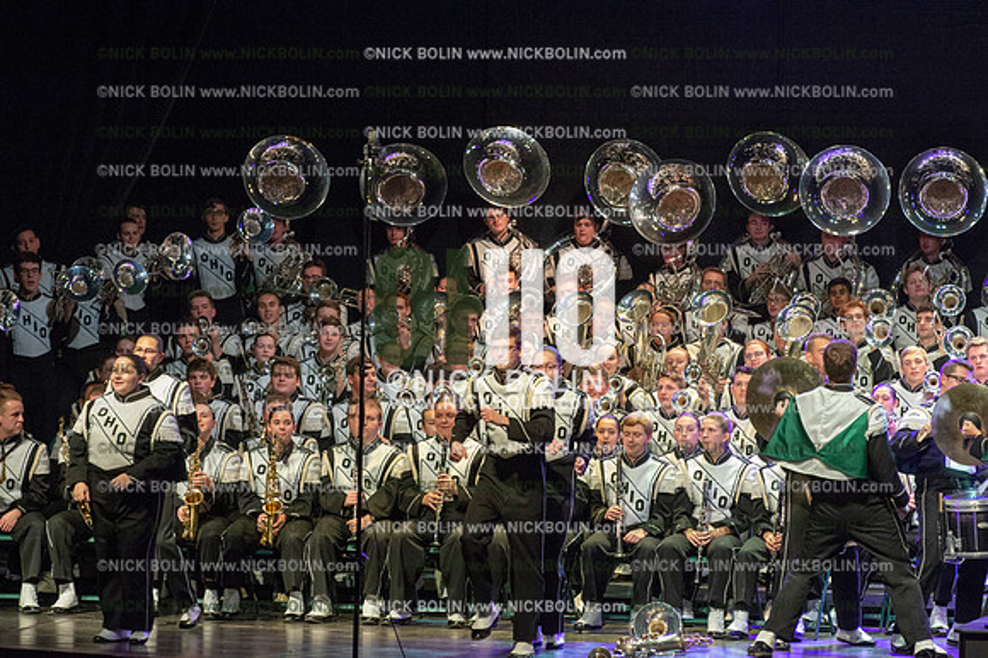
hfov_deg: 10.8
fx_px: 5211
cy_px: 329
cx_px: 494
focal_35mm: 190
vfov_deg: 7.2
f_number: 7.1
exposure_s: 1/200
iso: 8000
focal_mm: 190
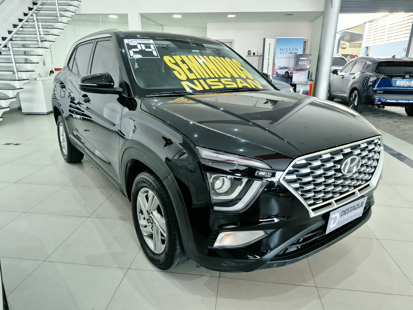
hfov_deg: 73.9
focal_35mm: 23
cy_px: 155
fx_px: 274
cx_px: 206
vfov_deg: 58.9
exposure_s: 1/120
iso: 320
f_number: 1.8
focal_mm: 5.4
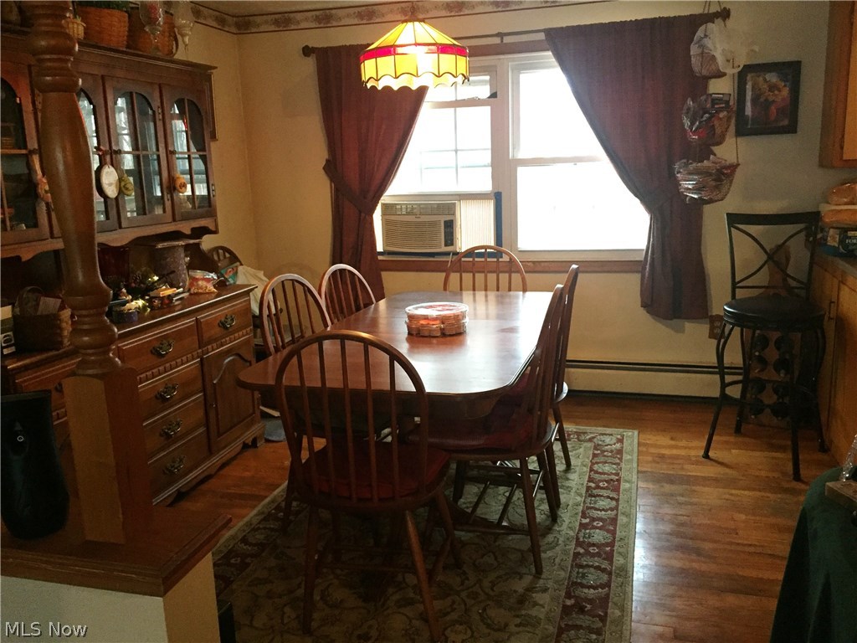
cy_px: 322
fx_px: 718
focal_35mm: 29
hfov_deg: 61.7
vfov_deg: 48.2
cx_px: 428
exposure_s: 1/30
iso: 250
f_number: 2.2
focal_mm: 4.15
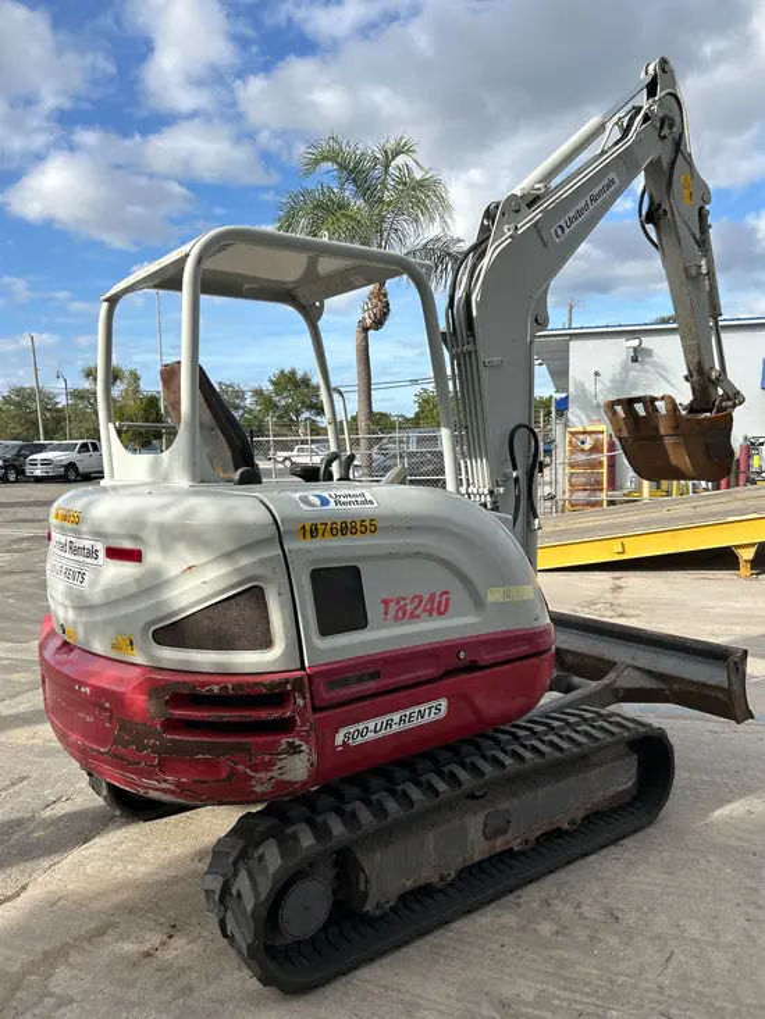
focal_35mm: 26
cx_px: 382
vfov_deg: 67.3
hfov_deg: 53.1
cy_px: 510
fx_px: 766
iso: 50
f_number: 1.5
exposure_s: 1/2994
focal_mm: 5.7
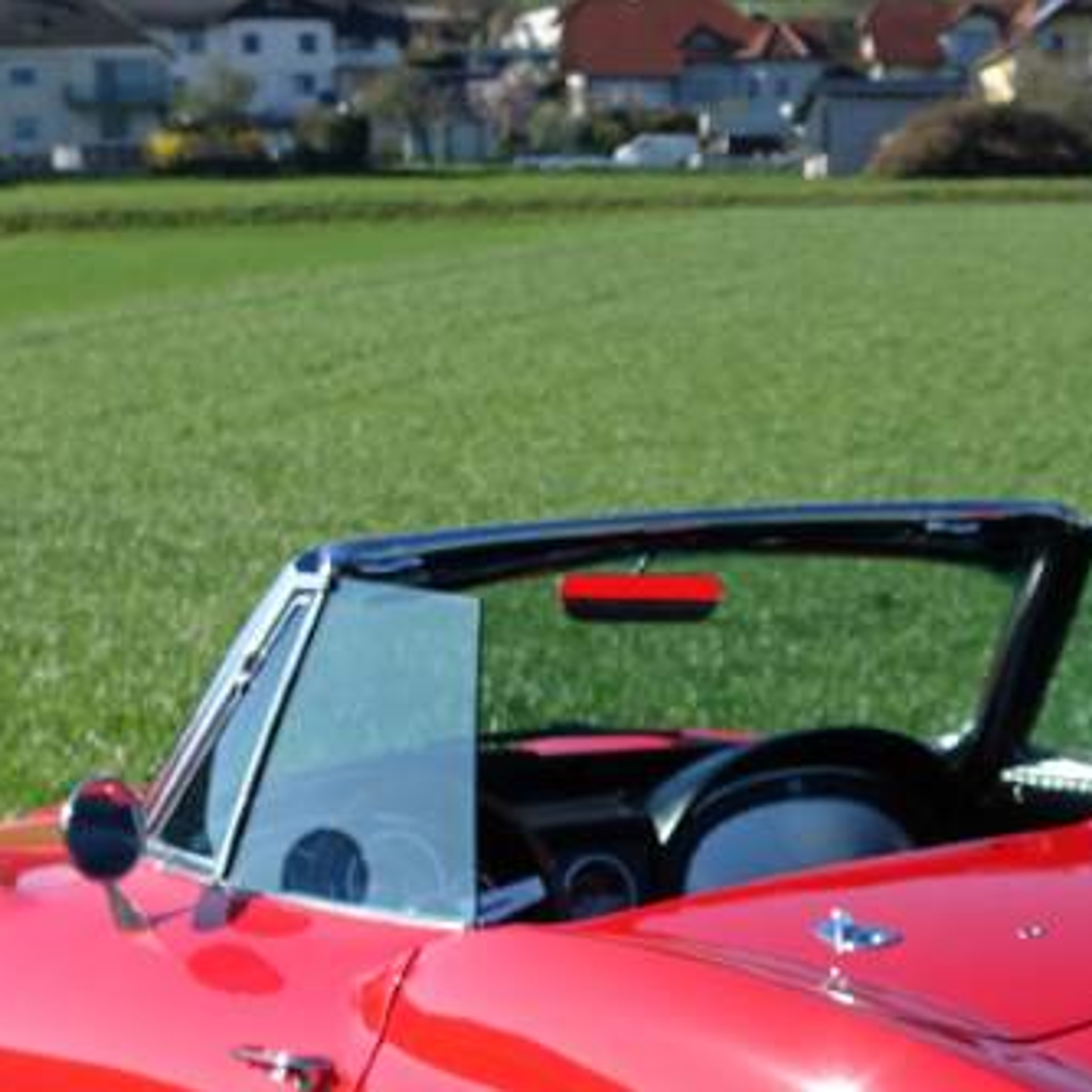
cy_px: 1148
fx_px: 4283
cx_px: 1010
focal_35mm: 120
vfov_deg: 14.3
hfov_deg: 14.4
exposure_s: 1/800
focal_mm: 14.9
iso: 125
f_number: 4
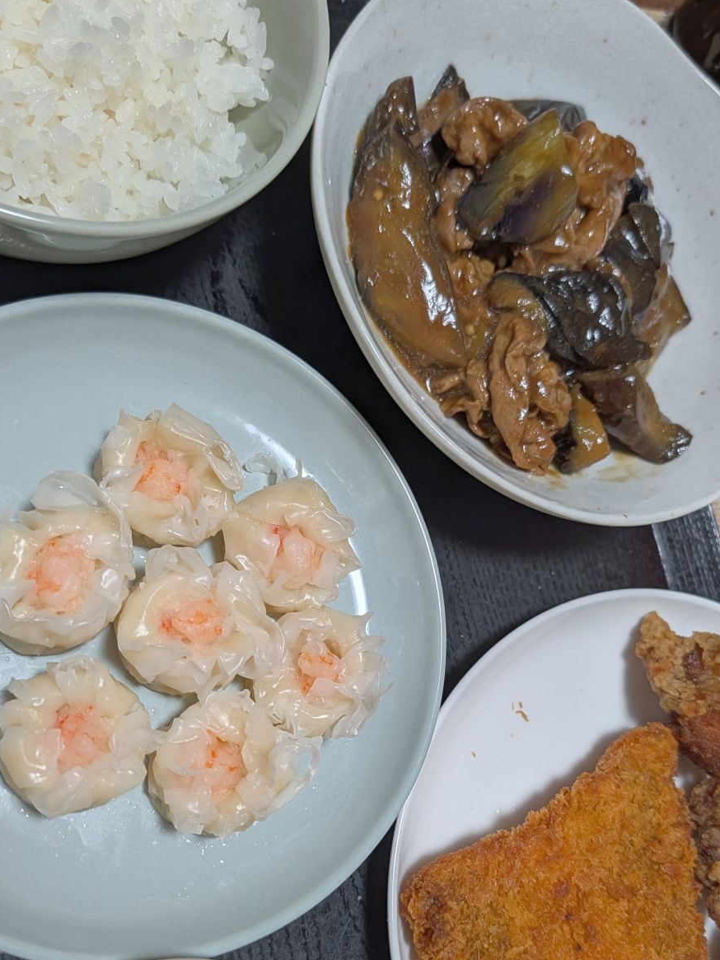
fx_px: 915
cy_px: 610
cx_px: 347
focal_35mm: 33
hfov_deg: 42.9
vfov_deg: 54.6
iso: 29
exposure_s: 1/40.9
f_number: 1.68
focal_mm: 6.9
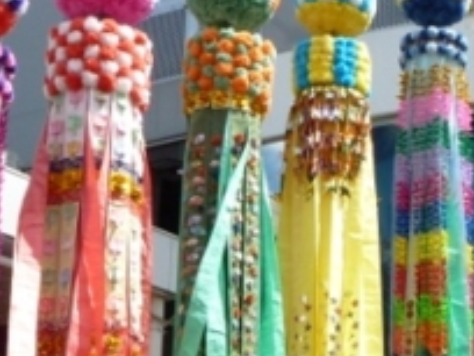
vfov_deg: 14.9
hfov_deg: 18.9
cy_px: 333
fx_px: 1342
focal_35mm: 98
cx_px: 576
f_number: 4
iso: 100
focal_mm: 4.3
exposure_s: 1/500
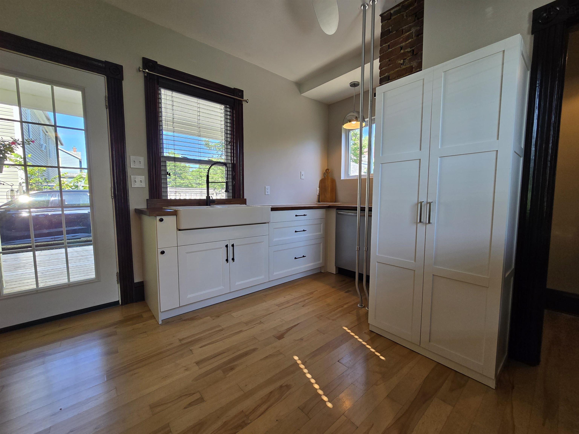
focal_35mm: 13
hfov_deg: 106.2
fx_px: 217
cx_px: 290
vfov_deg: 89.9
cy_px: 217
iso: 80
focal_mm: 2.2
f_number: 2.2
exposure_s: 1/120
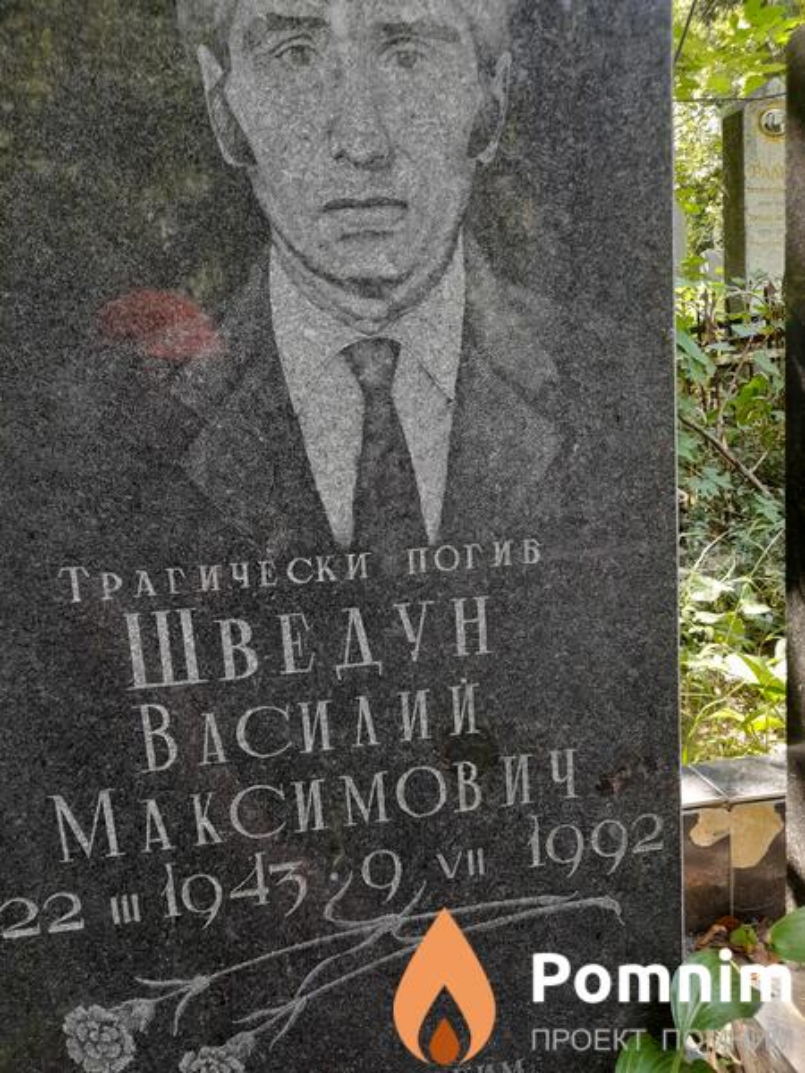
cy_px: 536
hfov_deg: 54.9
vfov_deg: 69.4
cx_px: 402
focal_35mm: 25
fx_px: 775
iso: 125
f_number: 2
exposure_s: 1/50
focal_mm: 4.6
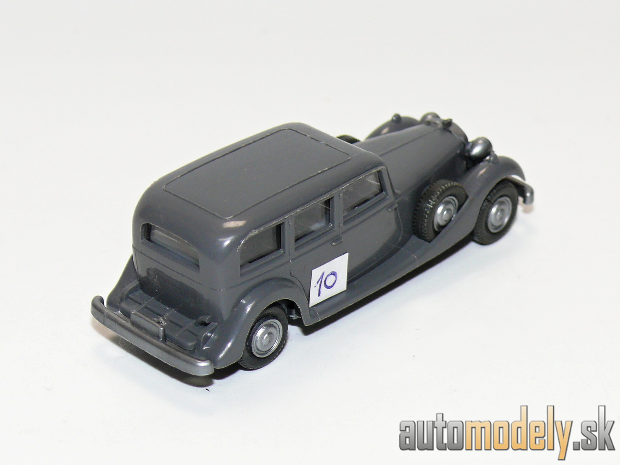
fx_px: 2131
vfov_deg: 12.5
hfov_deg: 16.6
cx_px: 310
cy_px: 232
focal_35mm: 119
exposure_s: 1/30
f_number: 4
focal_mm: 14.6
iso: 100
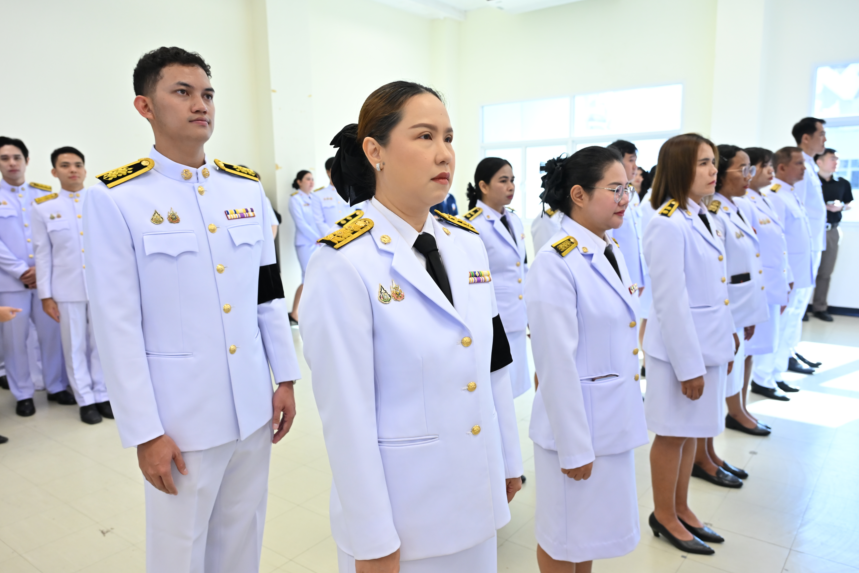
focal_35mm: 25
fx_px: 596
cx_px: 418
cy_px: 278
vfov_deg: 51.3
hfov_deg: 71.5
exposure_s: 1/250
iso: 1600
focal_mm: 24
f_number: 4
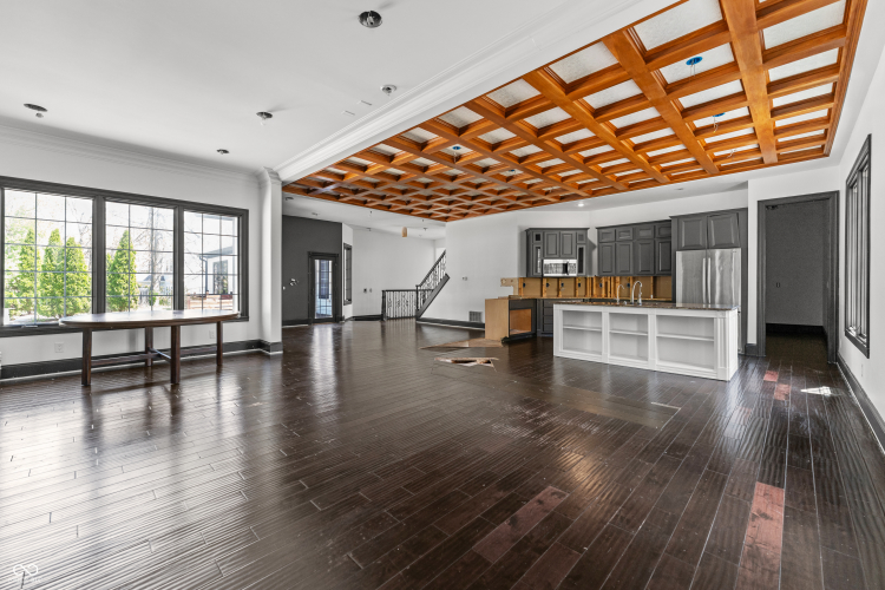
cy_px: 295
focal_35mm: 14
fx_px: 344
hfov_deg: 104.3
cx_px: 442
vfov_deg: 81.2
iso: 400
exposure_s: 1/80
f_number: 4
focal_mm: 14
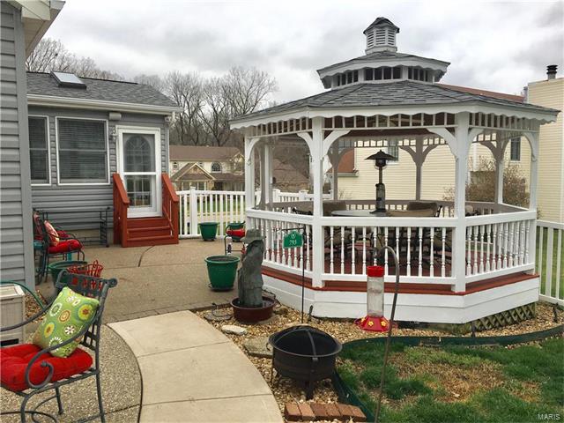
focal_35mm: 29
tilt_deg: -3.9
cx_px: 282
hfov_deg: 61.7
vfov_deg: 48.2
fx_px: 472
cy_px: 212
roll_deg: -0.2
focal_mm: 4.15
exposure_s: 1/625
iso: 25
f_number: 2.2
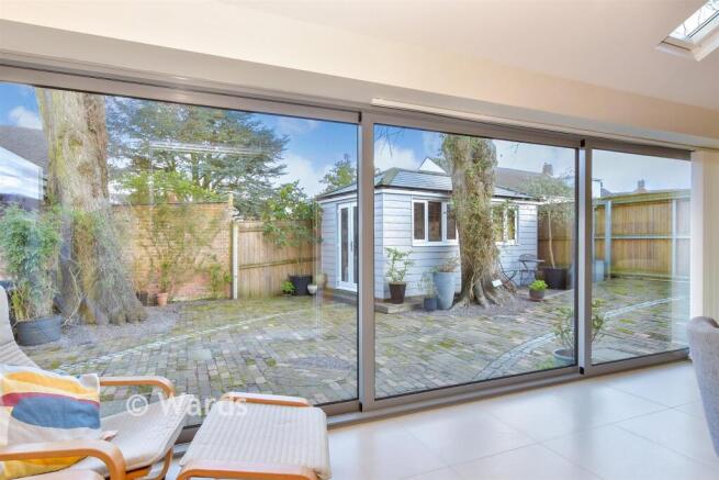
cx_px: 360
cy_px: 240
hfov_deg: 100.4
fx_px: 300
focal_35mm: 15
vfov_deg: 77.4
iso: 320
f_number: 8
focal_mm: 10
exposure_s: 1/20
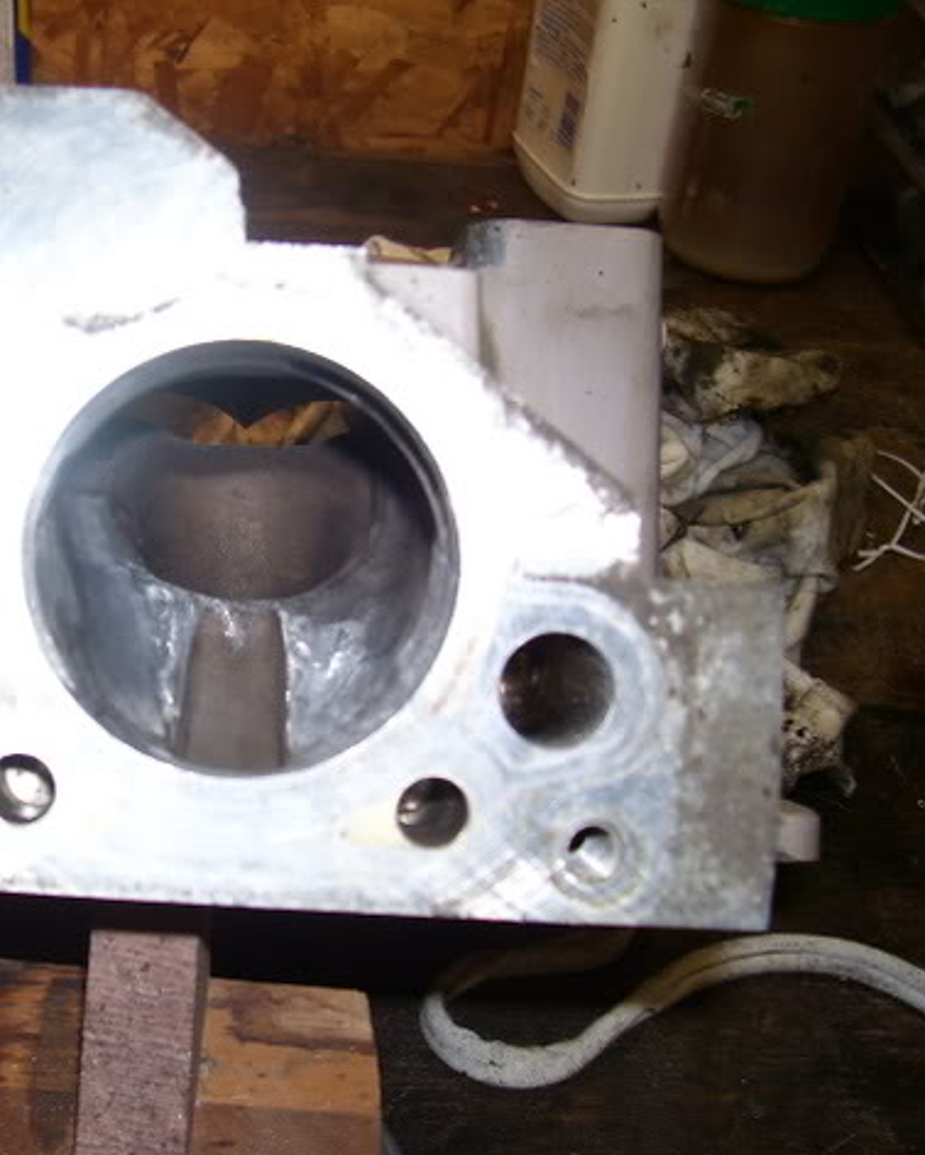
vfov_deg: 41.1
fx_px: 1539
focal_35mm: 45
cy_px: 578
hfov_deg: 32.6
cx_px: 193
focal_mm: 5.6
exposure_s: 1/60
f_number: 2.7
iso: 80
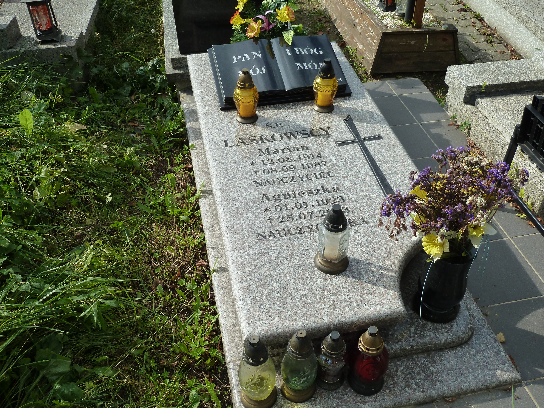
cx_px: 272
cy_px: 204
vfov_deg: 40.7
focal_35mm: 35
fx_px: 550
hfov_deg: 52.6
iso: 125
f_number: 4
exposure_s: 1/500
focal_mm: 5.7
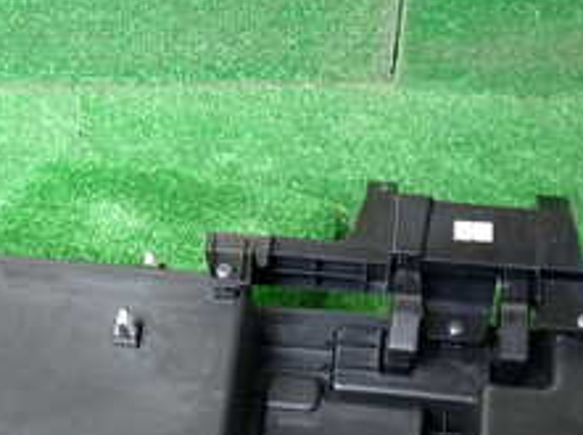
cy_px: 372
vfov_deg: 21.2
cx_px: 230
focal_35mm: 68
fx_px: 1143
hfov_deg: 28.5
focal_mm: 4.5
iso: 200
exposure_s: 1/50
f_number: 2
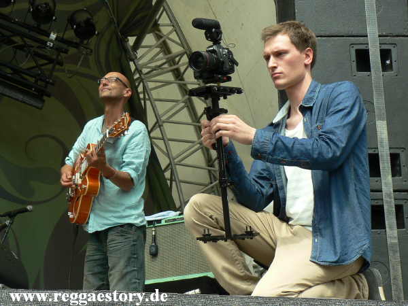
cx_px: 204
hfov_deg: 22.5
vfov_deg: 17.0
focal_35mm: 87
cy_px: 153
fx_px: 1025
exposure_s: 1/160
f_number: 4
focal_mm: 14.9
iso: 64
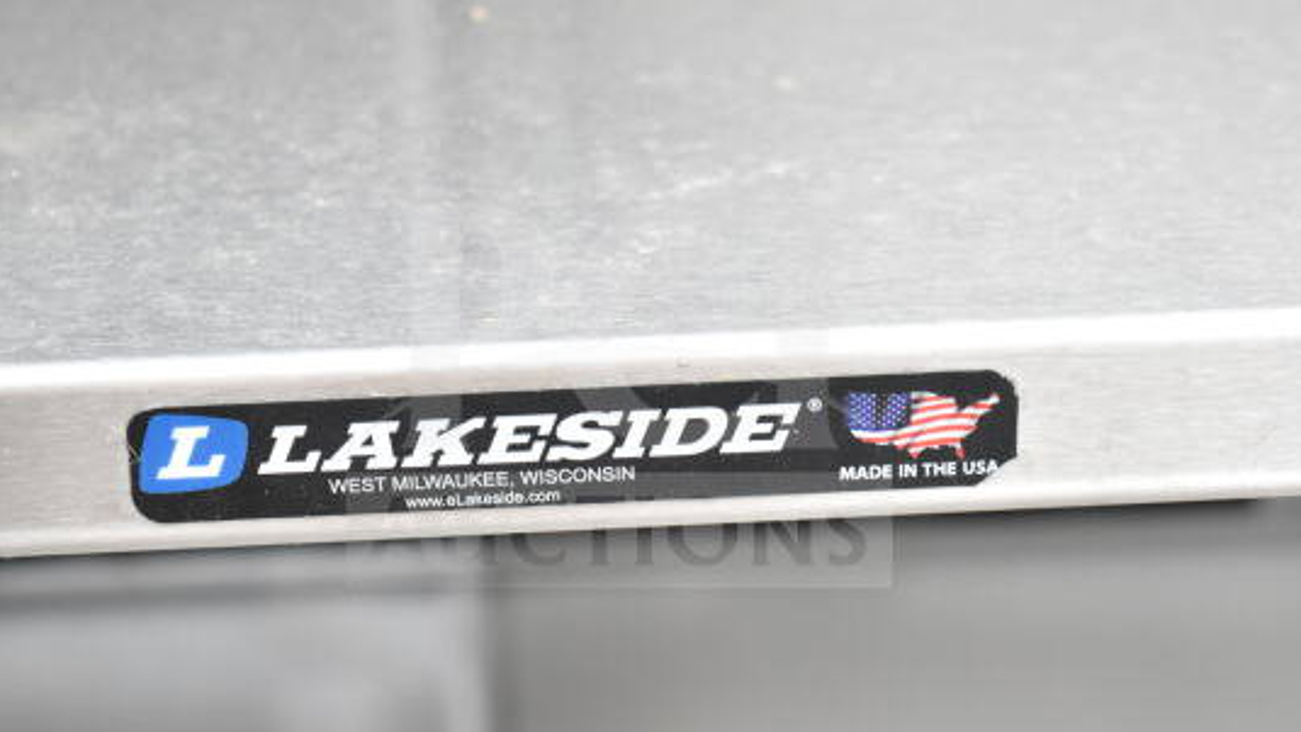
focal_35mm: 99
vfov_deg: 12.3
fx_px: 3402
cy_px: 395
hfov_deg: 21.7
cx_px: 618
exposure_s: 1/125
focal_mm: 55
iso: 1600
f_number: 6.3
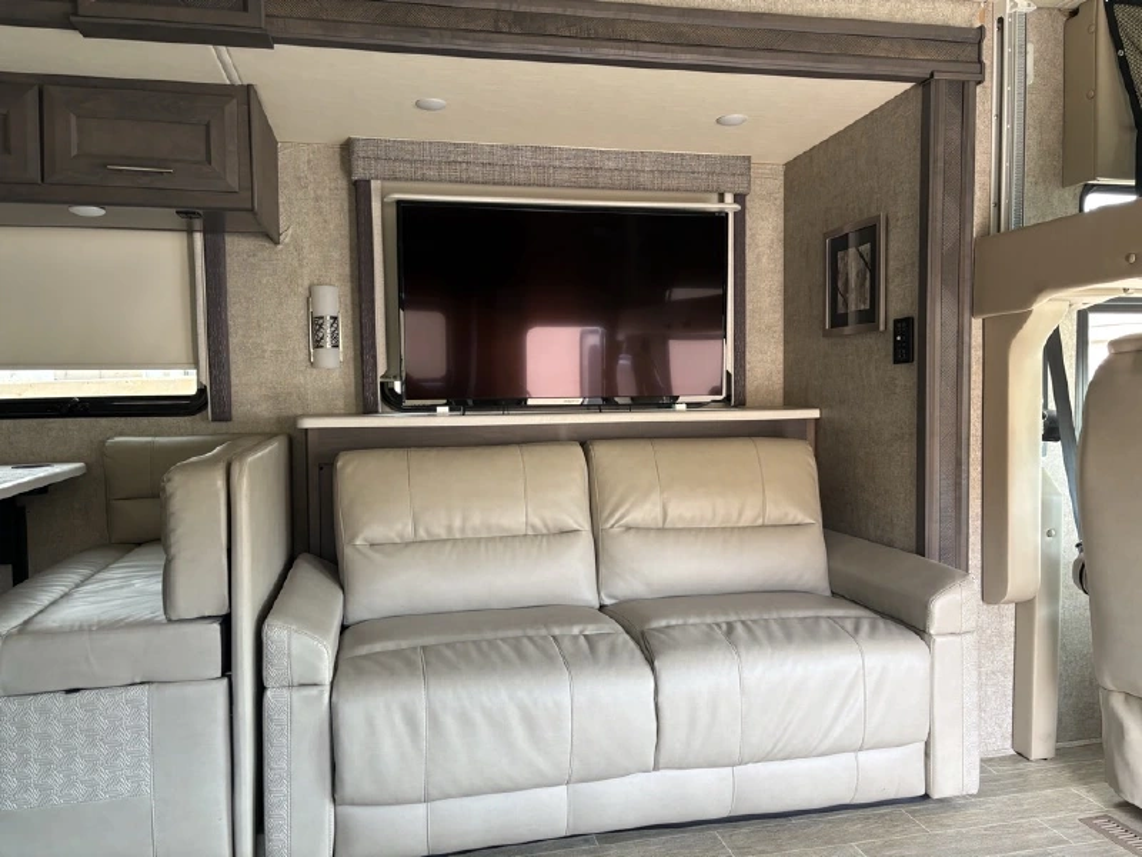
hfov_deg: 67.3
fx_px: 858
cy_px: 428
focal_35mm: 26
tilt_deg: -2.0
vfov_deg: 53.1
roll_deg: +1.2
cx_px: 571
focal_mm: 5.96
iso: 125
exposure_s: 1/64
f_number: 1.6
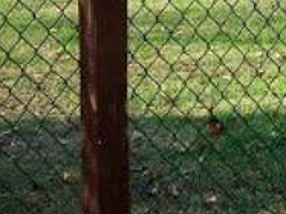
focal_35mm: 163
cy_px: 21
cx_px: 327
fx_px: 1346
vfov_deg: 9.1
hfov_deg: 11.9
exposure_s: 1/400
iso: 64
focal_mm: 6.3
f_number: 2.8
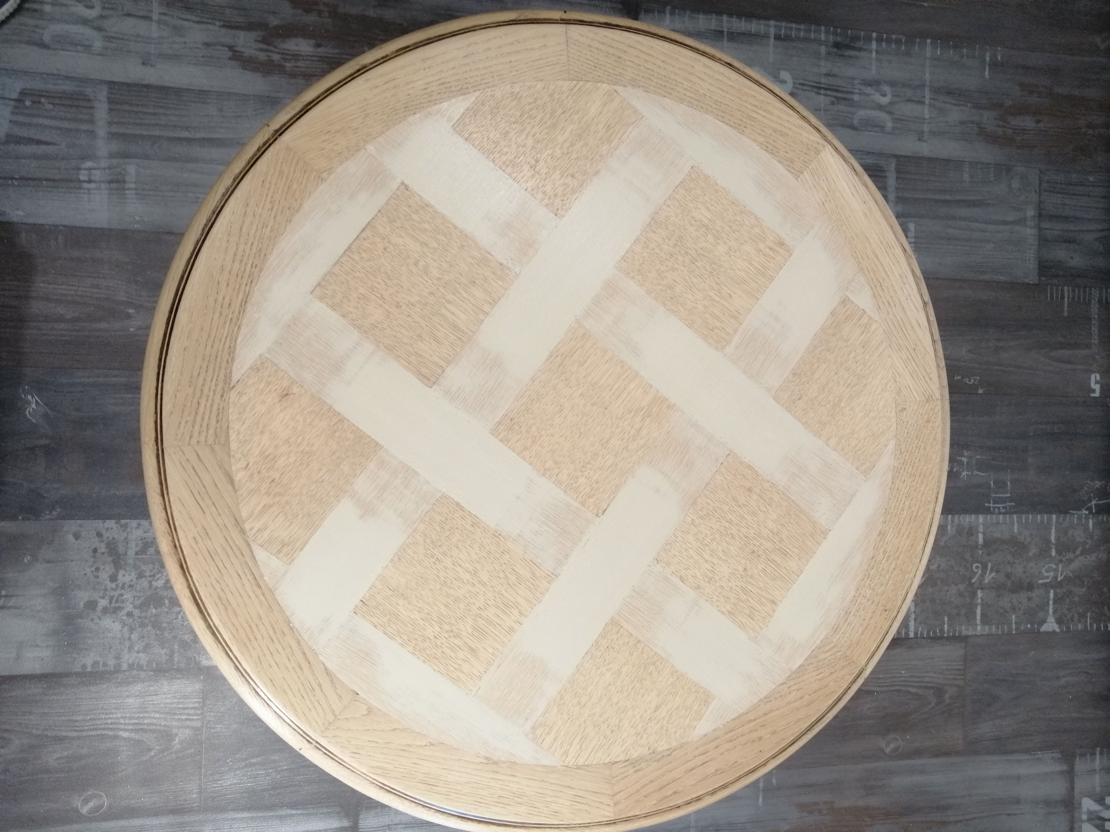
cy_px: 416
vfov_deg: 51.4
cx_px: 555
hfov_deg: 65.3
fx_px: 866
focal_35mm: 27
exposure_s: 1/33.3
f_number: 1.8
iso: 200
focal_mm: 3.95
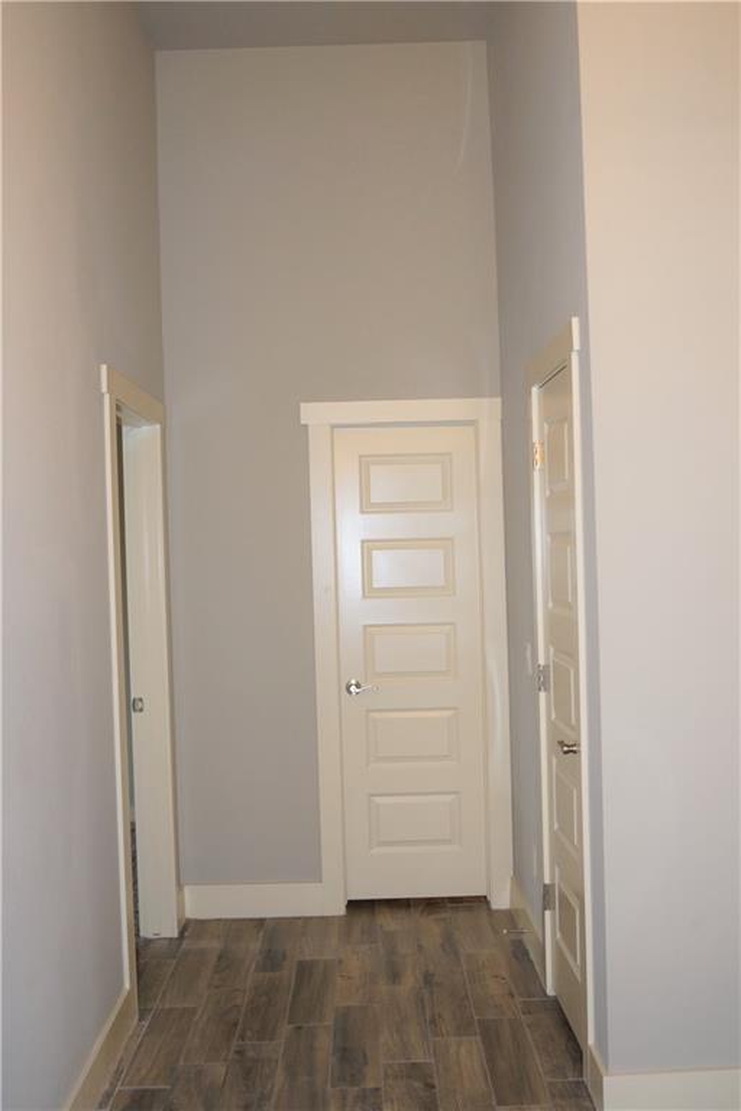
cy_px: 556
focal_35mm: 36
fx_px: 1111
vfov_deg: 53.1
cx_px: 370
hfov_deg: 36.9
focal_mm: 24
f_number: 4
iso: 400
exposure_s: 1/60
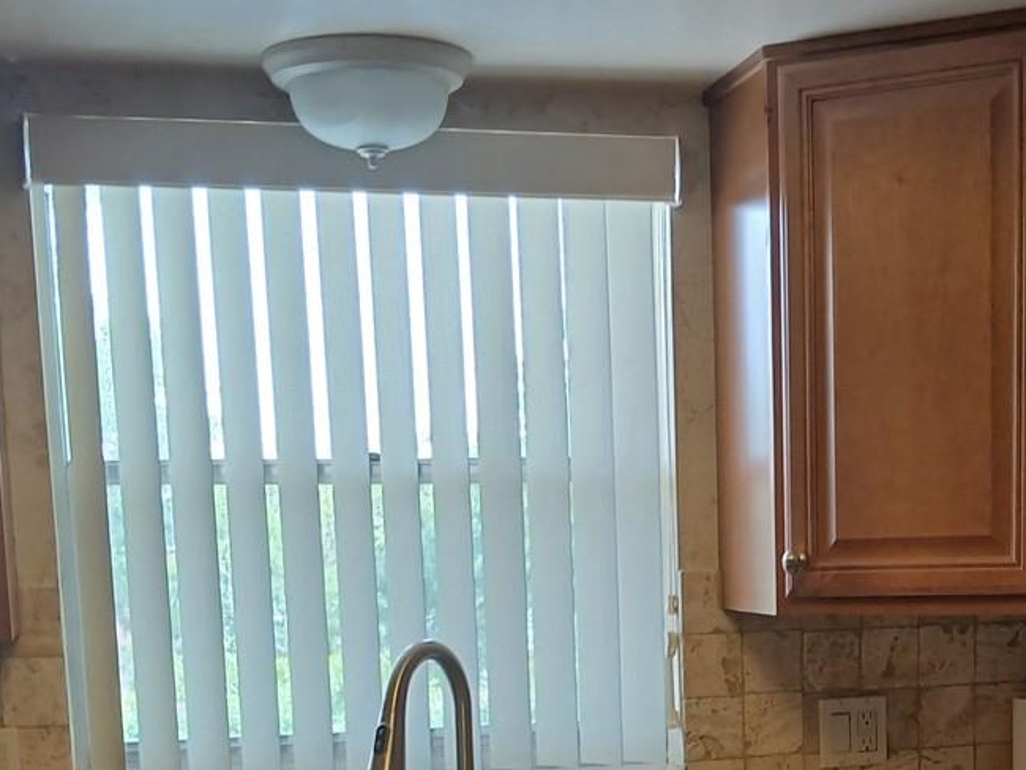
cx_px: 713
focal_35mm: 64
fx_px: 1898
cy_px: 835
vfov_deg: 21.8
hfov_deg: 30.0
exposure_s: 1/60
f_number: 1.8
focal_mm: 3.98
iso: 80
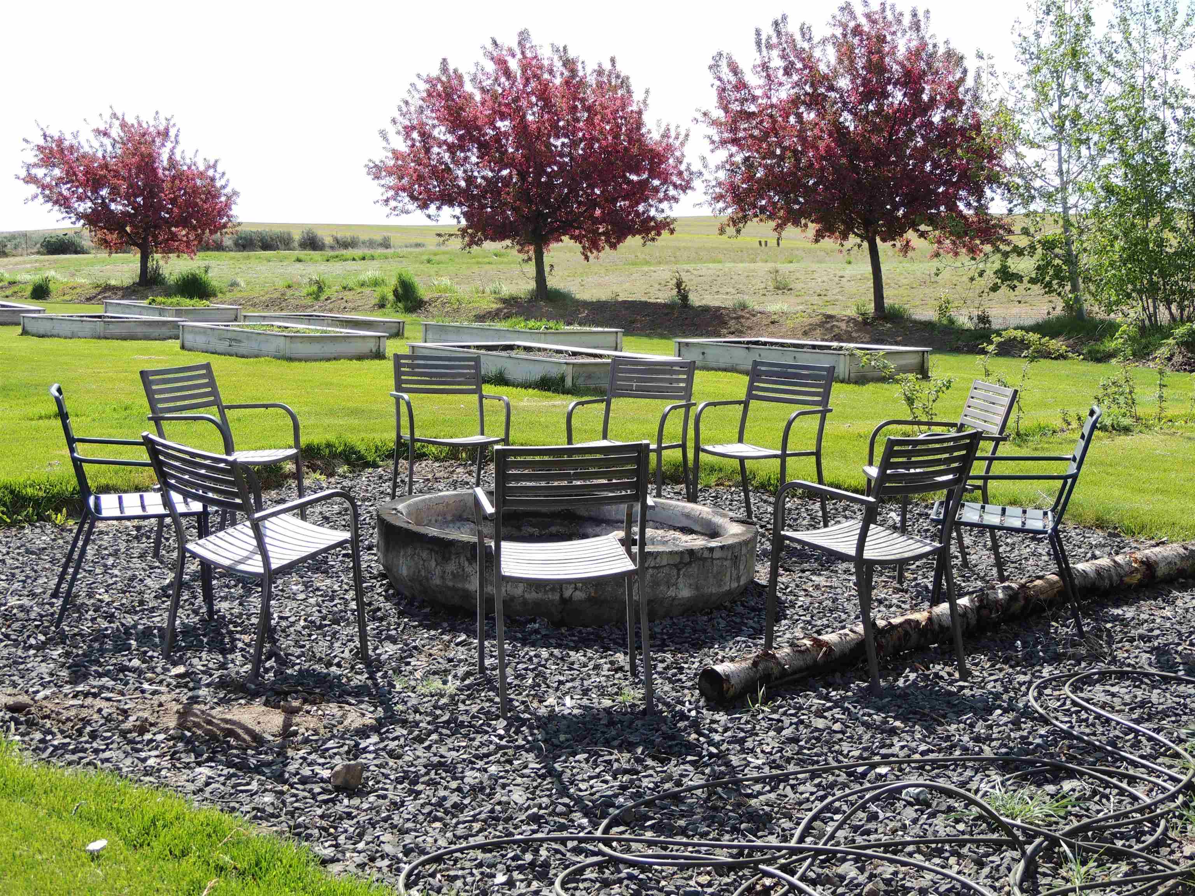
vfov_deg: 29.1
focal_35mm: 50
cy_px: 448
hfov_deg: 38.2
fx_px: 1726
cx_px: 598
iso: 100
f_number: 3.6
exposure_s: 1/500
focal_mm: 8.9
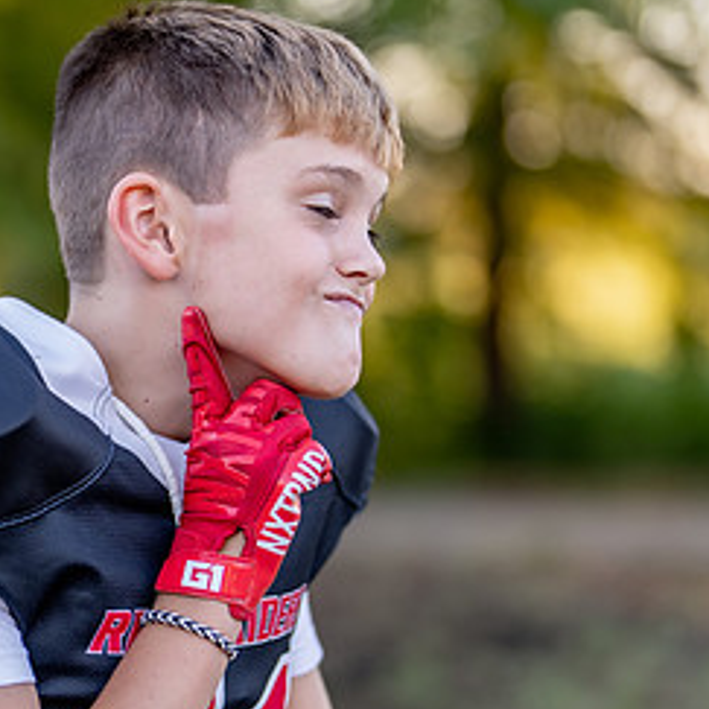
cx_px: 85
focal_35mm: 130
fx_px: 3012
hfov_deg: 13.3
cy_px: 491
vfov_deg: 13.4
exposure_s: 1/400
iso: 100
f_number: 1.2
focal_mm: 50
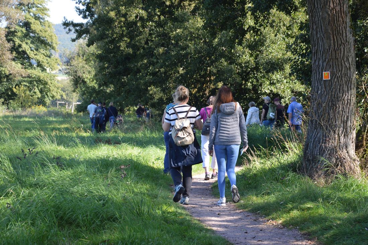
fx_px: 1072
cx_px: 184
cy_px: 122
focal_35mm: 105
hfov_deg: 19.5
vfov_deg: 13.0
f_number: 5.3
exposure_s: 1/250
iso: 400
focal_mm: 70
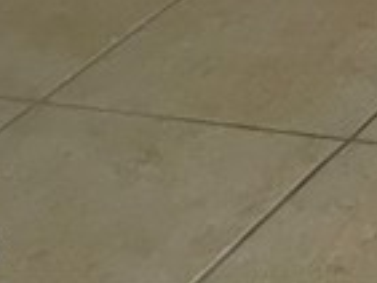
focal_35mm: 211
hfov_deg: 8.3
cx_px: 1040
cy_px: -737
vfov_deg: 6.2
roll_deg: +1.6
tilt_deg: -9.2
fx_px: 2300
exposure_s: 1/30
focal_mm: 4.15
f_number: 2.2
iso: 25
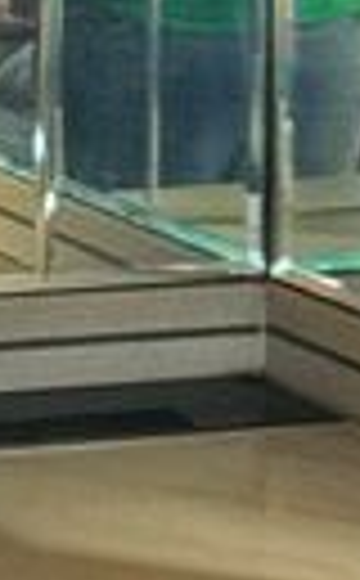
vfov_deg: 10.7
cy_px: -54
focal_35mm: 194
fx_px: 3063
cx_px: -742
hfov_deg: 6.2
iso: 250
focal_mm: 5.4
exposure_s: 1/170
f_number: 1.8
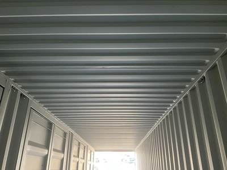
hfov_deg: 61.7
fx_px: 190
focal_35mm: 29
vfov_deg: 48.2
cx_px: 114
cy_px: 85
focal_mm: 3
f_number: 1.8
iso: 100
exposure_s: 1/60
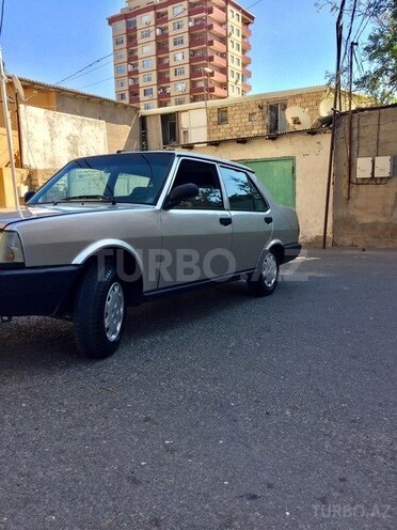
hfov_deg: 48.2
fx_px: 443
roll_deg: +0.9
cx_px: 198
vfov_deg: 61.7
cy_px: 265
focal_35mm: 29
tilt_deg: -7.8
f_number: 2.2
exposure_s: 1/719
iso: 32
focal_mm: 4.15
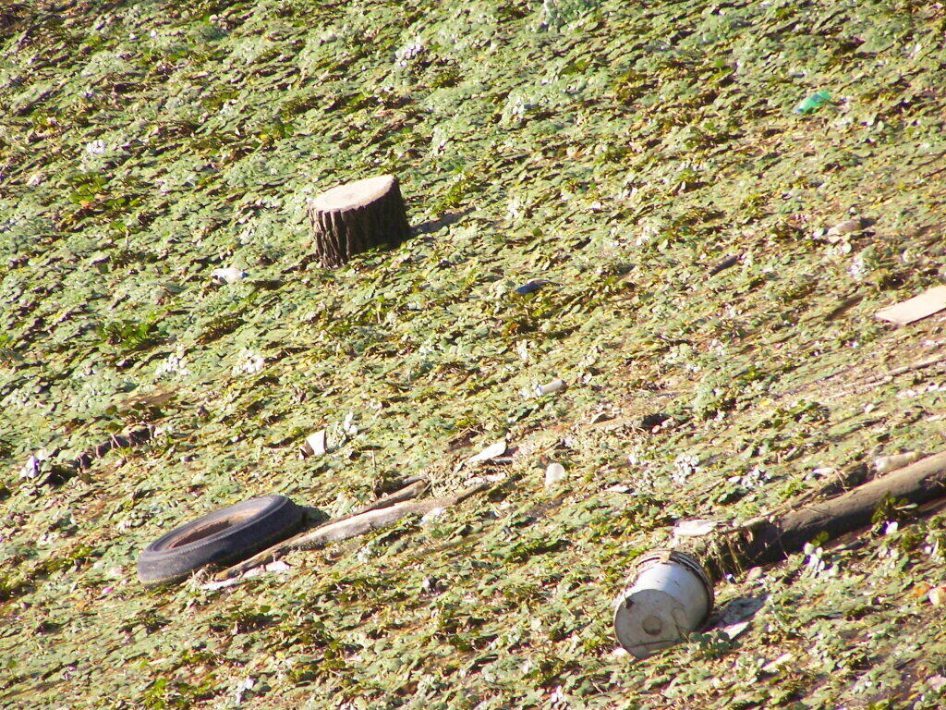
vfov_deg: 3.9
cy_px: 355
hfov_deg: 5.2
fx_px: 10385
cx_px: 473
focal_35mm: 380
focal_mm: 63
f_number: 3.7
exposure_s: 1/400
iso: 100
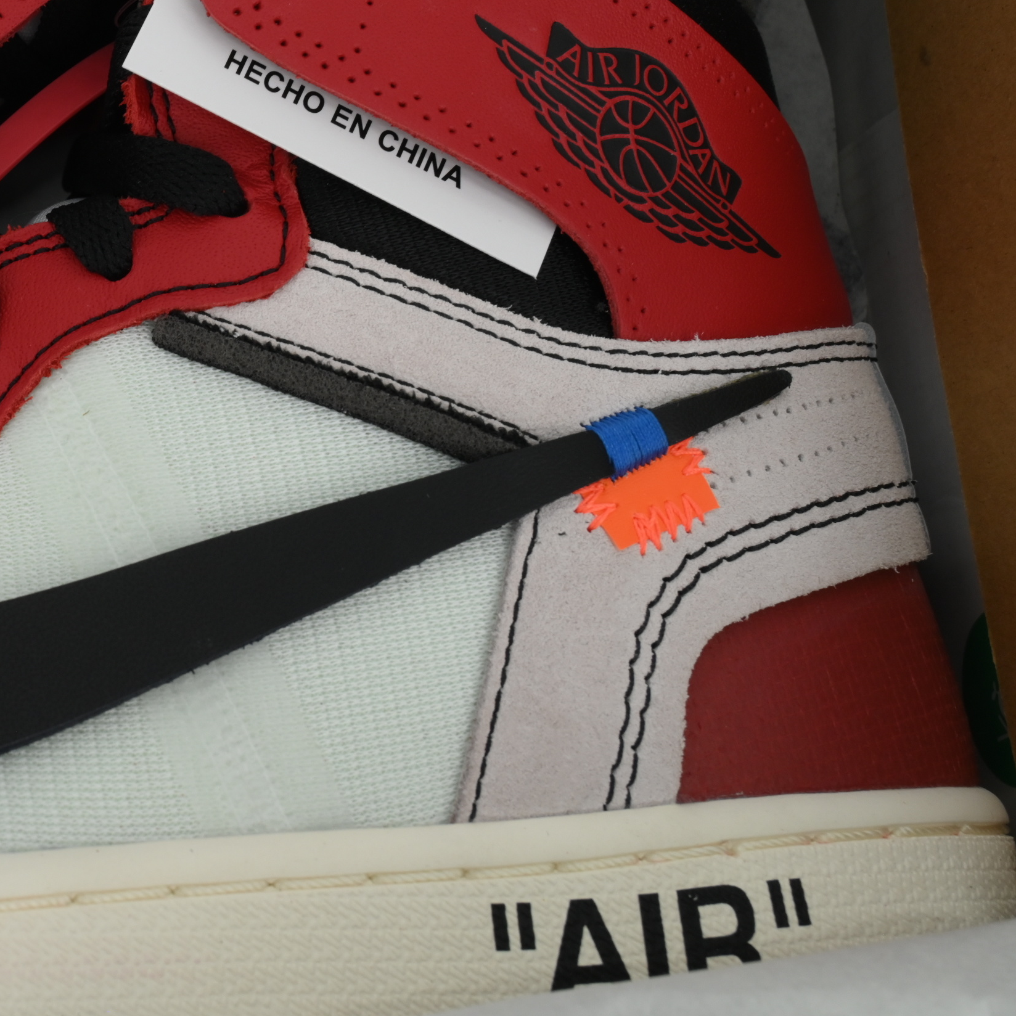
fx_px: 2192
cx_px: -149
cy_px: 248
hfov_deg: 24.1
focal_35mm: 66
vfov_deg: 25.8
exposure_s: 1/100
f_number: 11
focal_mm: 31
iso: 400
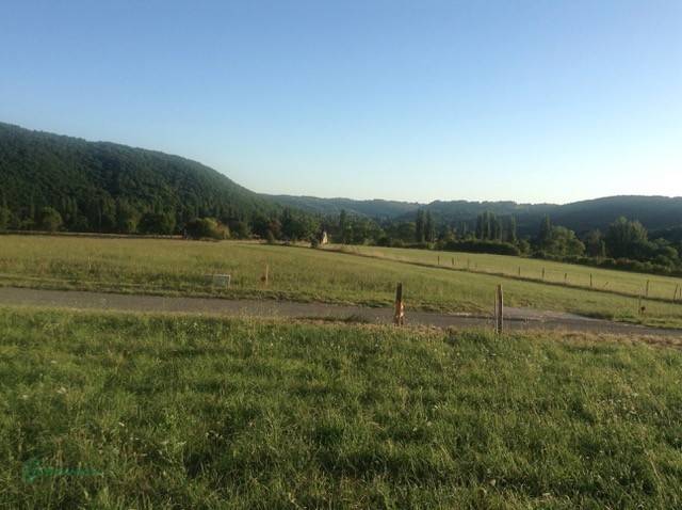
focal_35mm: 33
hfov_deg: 55.4
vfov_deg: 42.8
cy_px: 255
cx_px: 341
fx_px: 649
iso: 32
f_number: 2.4
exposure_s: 1/673
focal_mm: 3.3
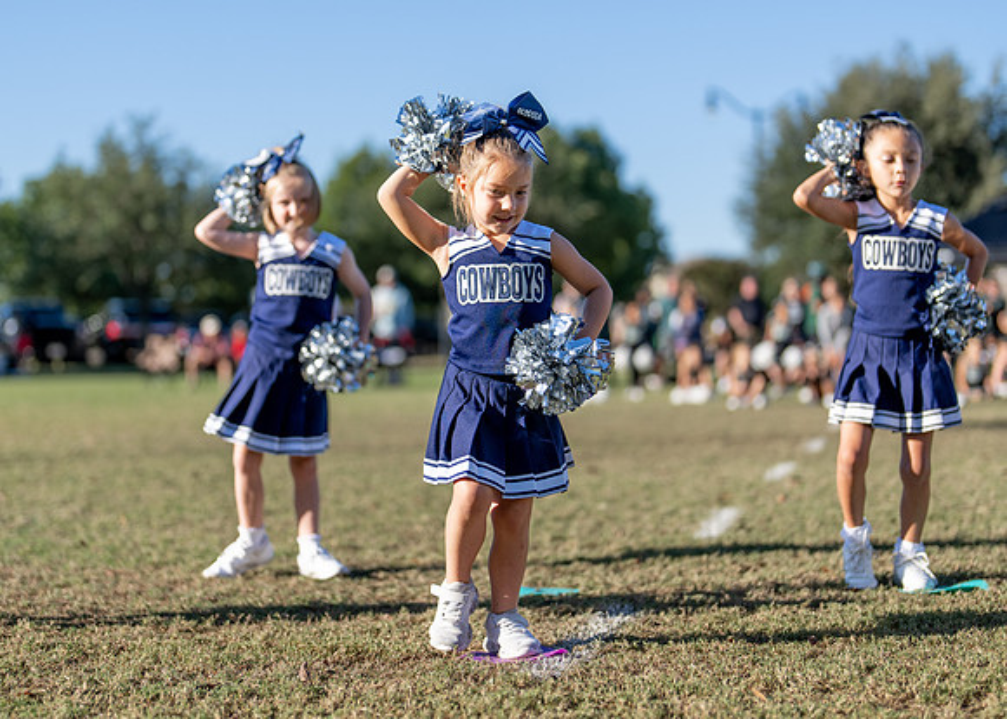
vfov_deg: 20.8
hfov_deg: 28.9
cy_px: 311
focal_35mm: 68
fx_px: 1957
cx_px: 482
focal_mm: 50
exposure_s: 1/6400
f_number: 1.2
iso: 100
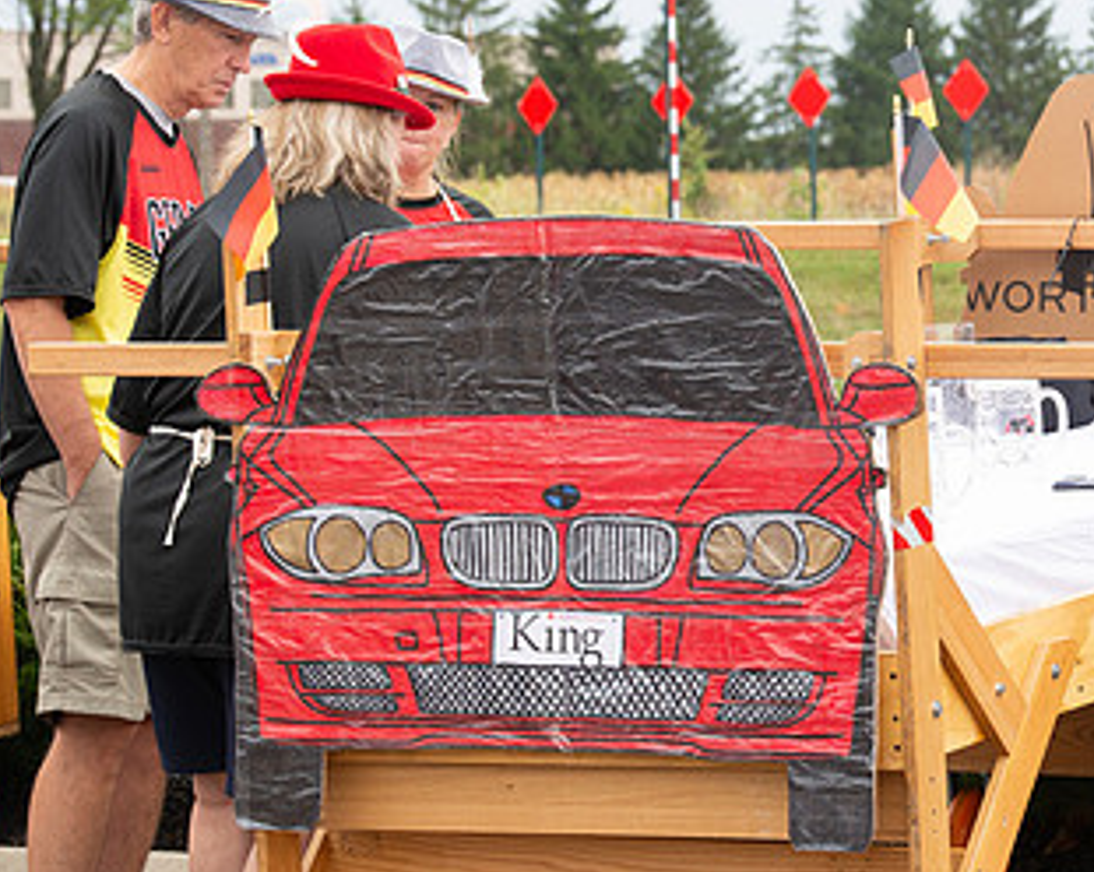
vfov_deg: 8.2
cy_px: 346
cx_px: 868
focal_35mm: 188
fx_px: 6079
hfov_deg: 10.3
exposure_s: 1/200
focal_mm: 105
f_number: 9
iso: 640
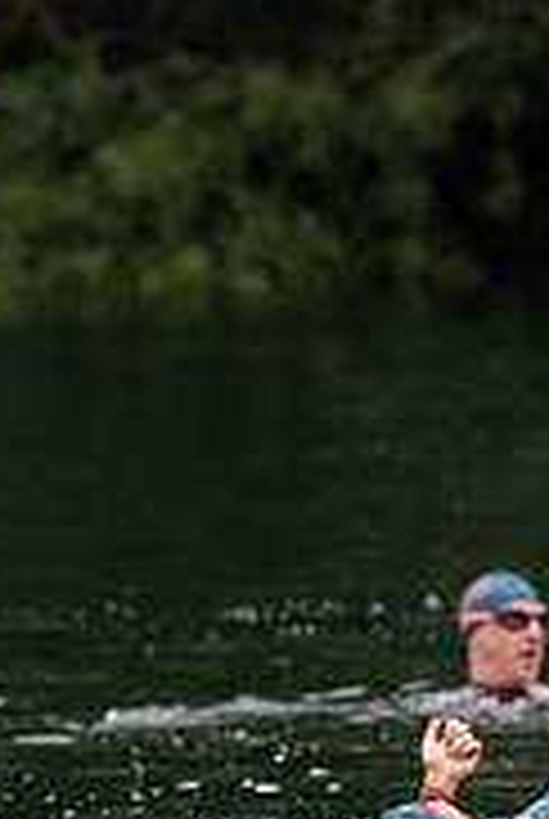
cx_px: 414
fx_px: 16862
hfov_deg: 1.9
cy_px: 963
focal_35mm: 740
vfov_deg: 2.8
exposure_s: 1/800
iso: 320
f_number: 4
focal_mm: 200
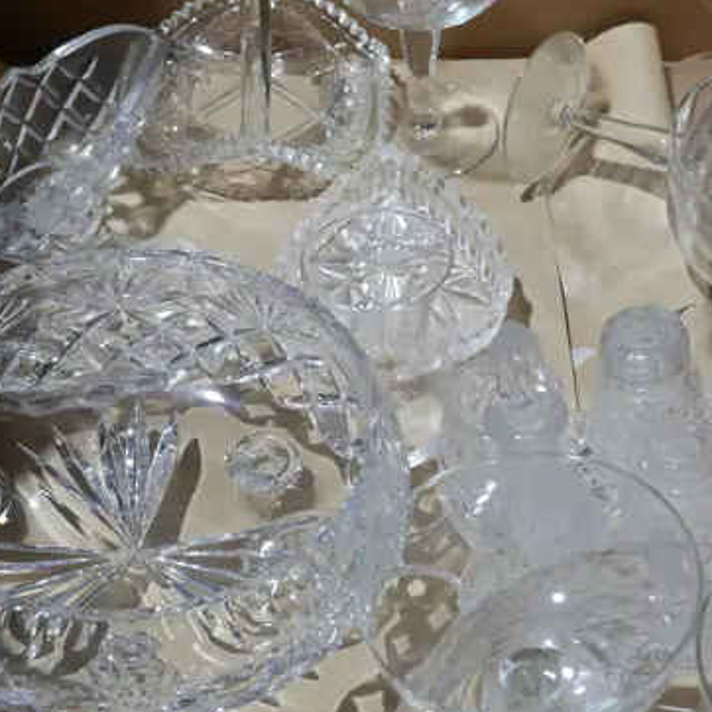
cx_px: 413
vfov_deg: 20.4
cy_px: 377
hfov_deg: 20.4
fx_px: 1978
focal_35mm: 85
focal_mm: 17
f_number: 4
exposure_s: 1/80
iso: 200
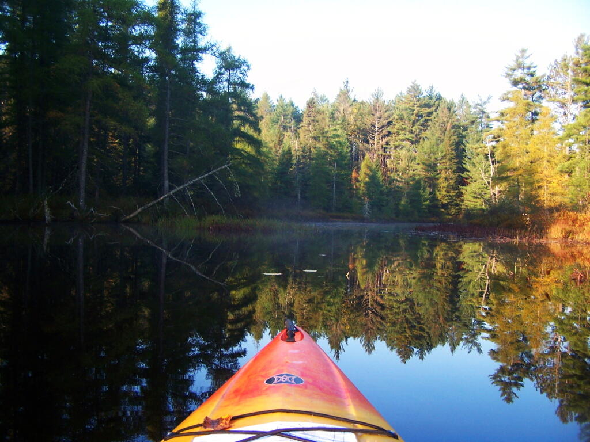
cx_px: 295
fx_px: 648
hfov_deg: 49.0
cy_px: 221
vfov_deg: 37.7
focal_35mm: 38
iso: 80
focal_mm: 6.3
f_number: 2.8
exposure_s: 1/250
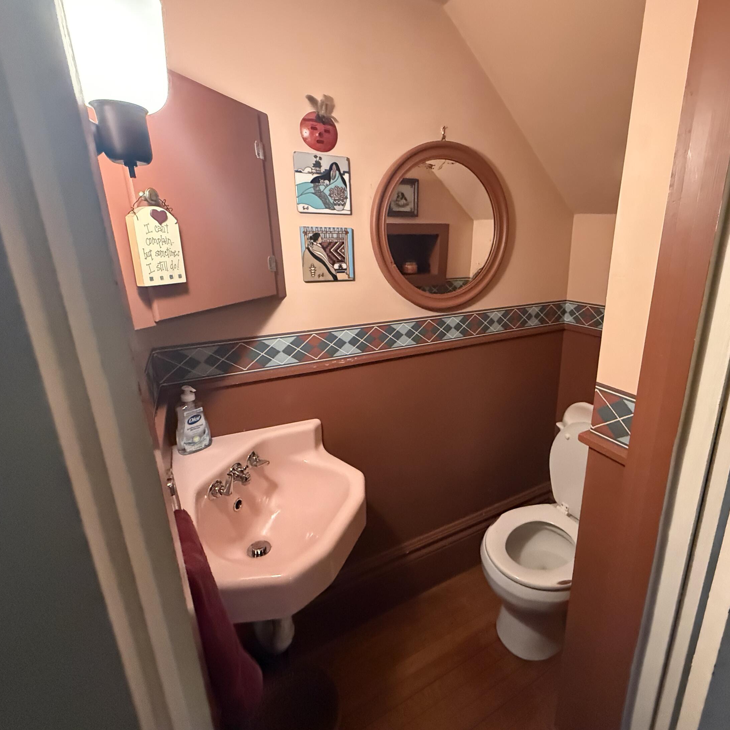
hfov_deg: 83.2
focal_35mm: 17
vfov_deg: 83.9
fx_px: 406
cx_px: 429
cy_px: 355
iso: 1250
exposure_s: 1/60
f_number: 2.2
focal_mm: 2.22
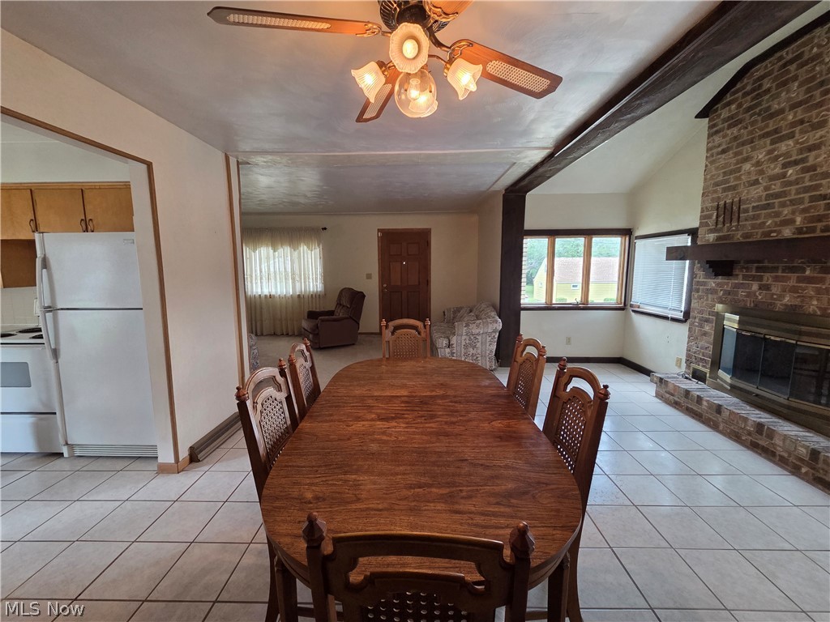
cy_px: 311
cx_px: 415
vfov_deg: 89.9
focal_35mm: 13
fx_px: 312
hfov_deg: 106.2
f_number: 2.2
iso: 320
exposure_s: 1/60
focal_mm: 2.2
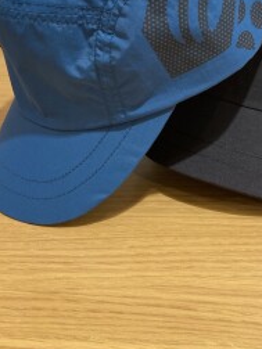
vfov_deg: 36.9
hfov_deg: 29.4
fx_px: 494
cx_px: 184
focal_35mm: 49
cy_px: 46
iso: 80
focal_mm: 3.99
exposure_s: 1/50
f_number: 1.8
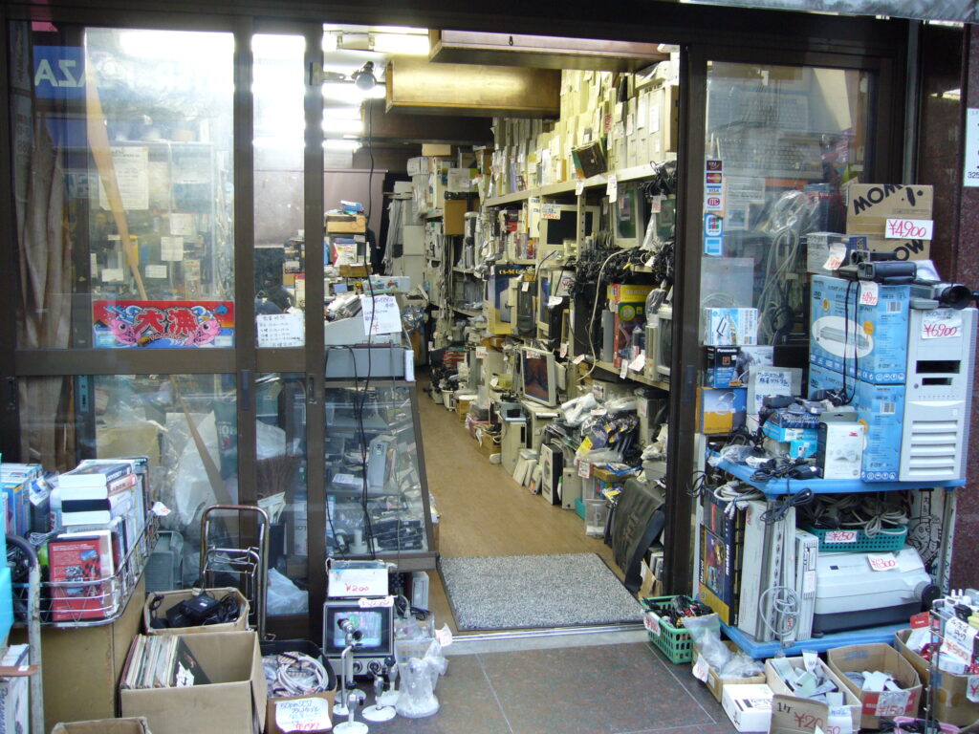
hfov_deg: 52.6
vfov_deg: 40.7
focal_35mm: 35
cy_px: 367
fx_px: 990
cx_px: 490
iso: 125
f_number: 2.8
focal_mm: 5.8
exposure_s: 1/15
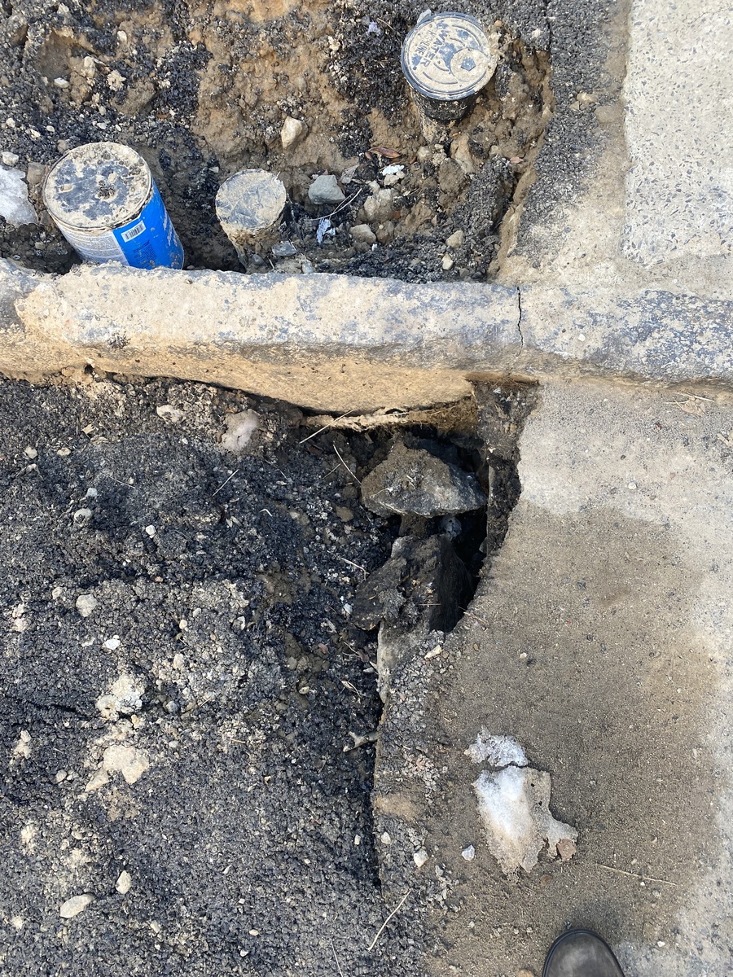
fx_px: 734
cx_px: 366
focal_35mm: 26
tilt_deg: -73.4
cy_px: 488
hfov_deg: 53.1
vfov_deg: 67.3
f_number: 1.8
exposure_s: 1/121
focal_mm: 4.25
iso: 64
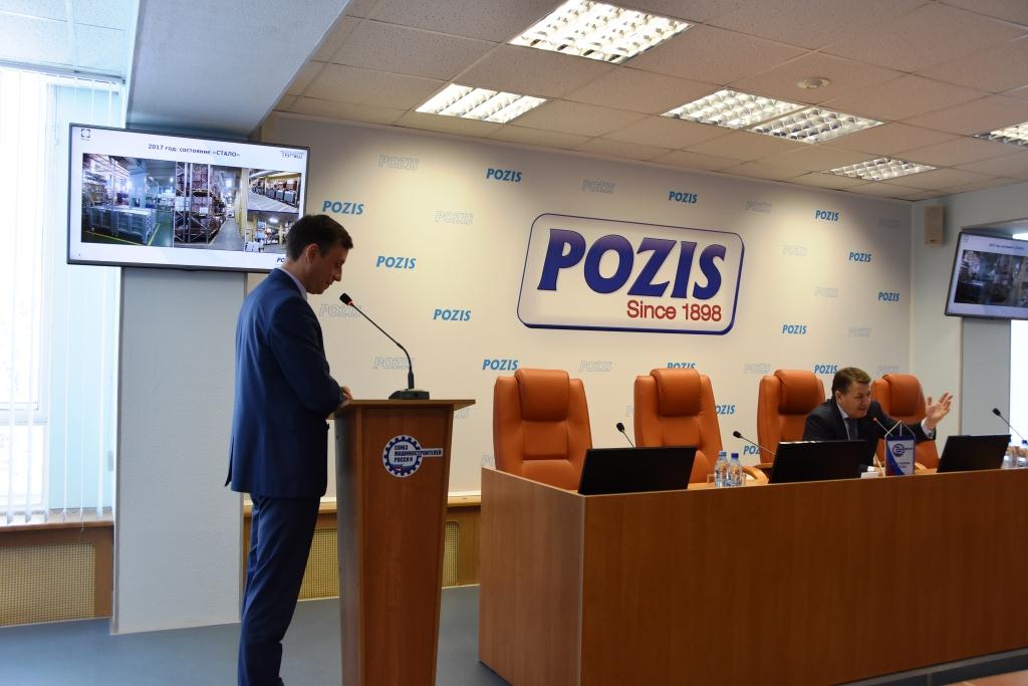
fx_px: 857
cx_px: 514
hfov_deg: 61.9
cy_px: 343
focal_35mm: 30
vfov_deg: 43.6
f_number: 5.6
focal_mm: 20
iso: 800
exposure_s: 1/125
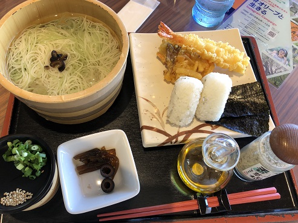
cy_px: 112
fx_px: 241
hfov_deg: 63.4
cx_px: 149
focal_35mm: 28
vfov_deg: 49.8
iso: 40
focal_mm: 3.99
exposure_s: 1/120
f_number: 1.8
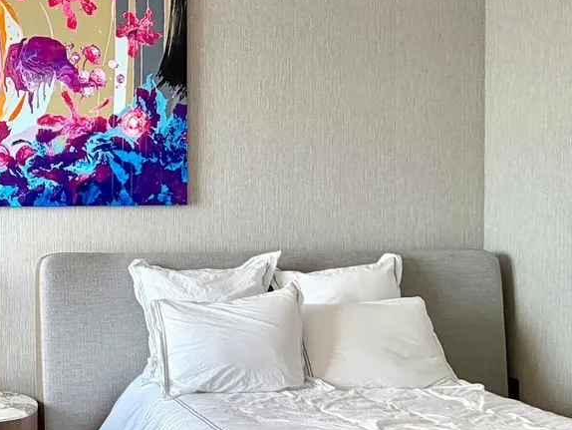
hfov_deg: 41.8
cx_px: 6
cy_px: 249
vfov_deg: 36.8
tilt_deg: -1.3
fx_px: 645
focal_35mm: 39
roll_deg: +0.9
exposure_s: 1/120
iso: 100
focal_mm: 2.22
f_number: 2.2
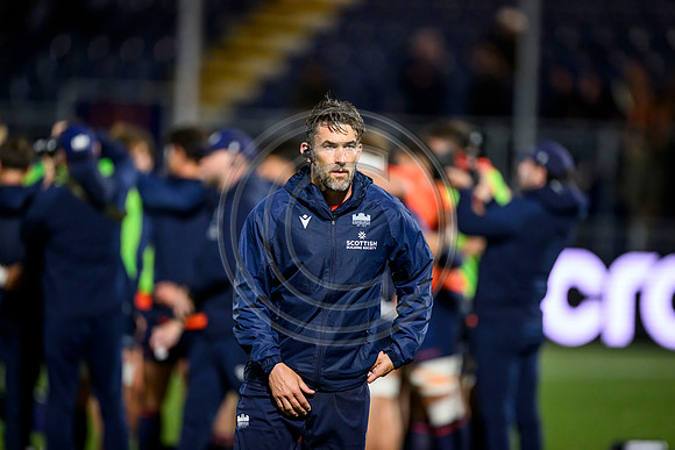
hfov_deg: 5.2
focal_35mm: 400
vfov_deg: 3.4
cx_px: 338
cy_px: 225
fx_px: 7501
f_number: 2.8
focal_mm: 400
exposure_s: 1/800
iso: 5000
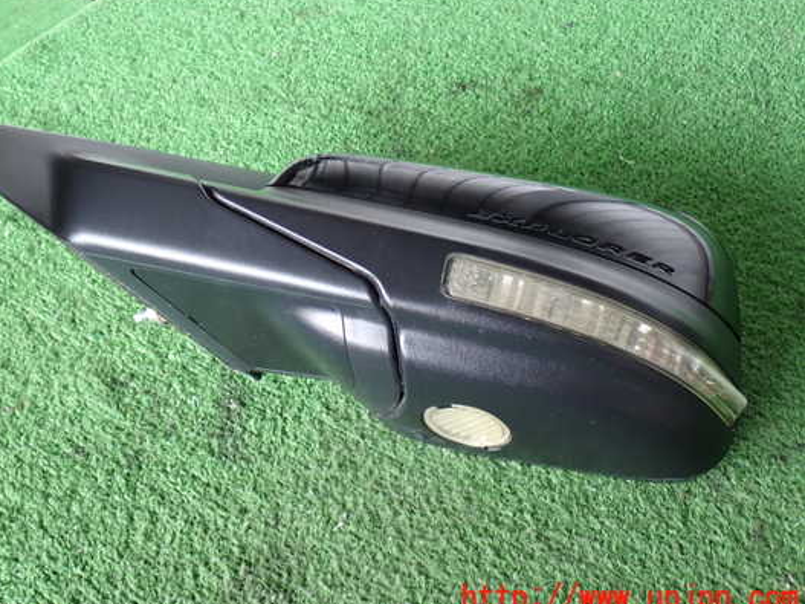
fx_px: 953
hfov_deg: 45.7
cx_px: 348
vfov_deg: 35.1
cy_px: 274
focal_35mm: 41
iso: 200
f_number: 2.5
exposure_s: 1/40
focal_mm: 6.37
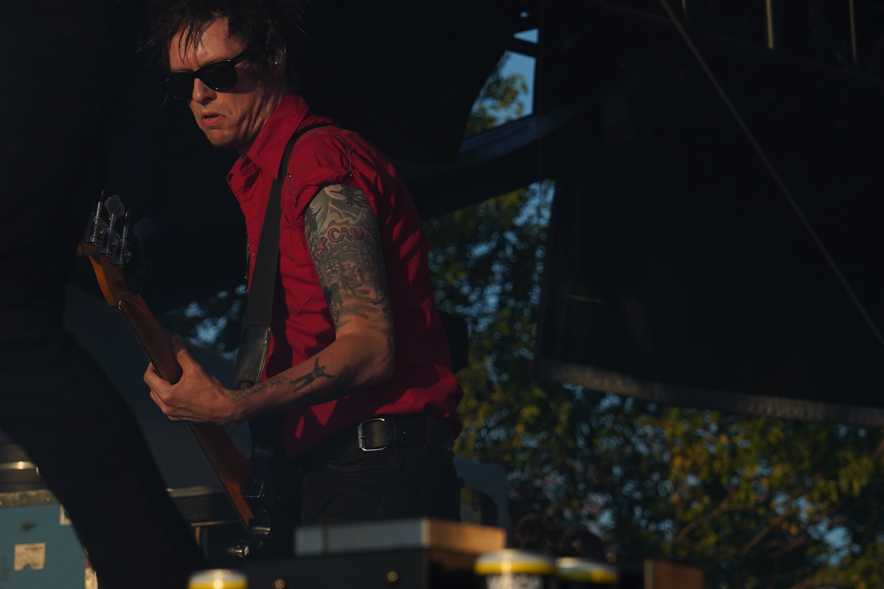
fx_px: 5770
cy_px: 155
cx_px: 131
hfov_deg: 8.7
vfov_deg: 5.8
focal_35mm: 235
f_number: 7.1
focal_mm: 105
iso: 100
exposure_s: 1/400
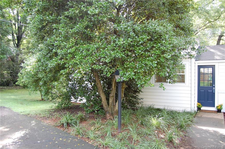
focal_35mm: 27
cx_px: 112
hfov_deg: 67.5
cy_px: 74
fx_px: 168
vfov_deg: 47.7
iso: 400
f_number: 4
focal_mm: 18
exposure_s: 1/60
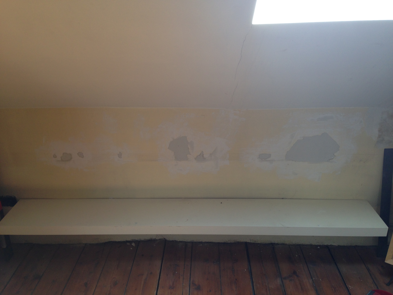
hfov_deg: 55.4
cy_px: 148
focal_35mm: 33
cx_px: 196
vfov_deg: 42.9
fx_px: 375
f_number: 2.4
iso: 64
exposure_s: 1/40
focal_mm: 4.12
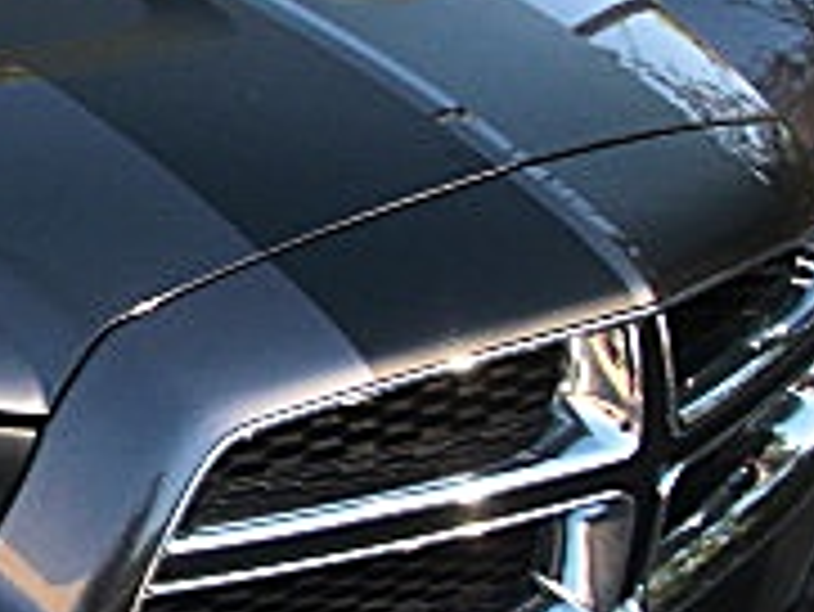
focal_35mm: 127
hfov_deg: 14.6
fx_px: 2988
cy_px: 292
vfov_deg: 11.7
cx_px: -346
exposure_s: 1/100
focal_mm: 6.3
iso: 50
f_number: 2.8
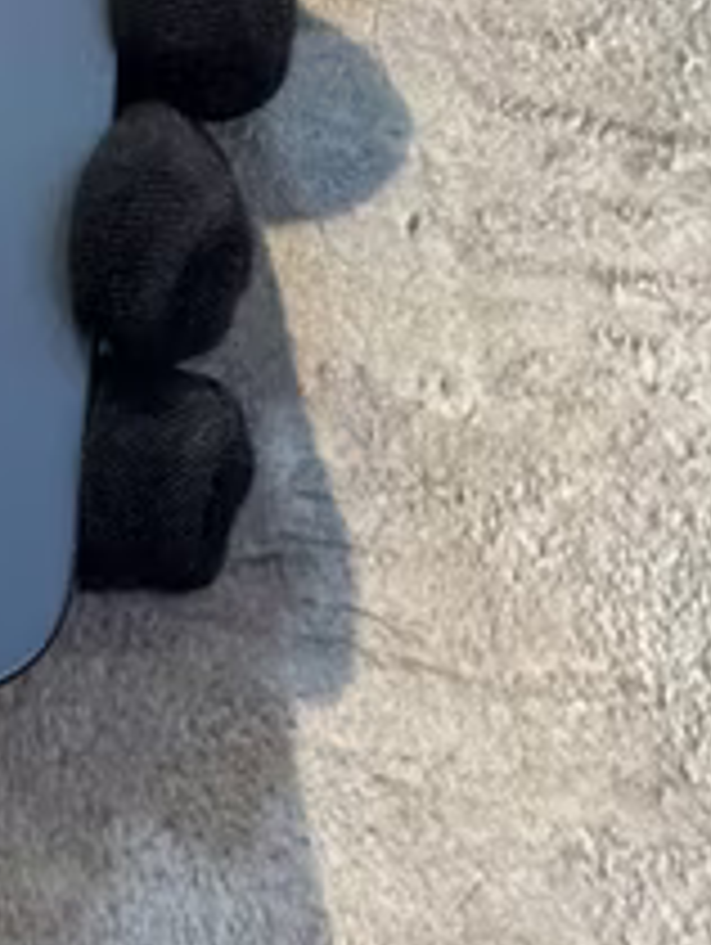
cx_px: -279
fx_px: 3990
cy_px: -324
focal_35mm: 146
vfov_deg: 13.0
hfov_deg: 9.9
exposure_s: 1/50
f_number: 1.78
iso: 100
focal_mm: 6.76
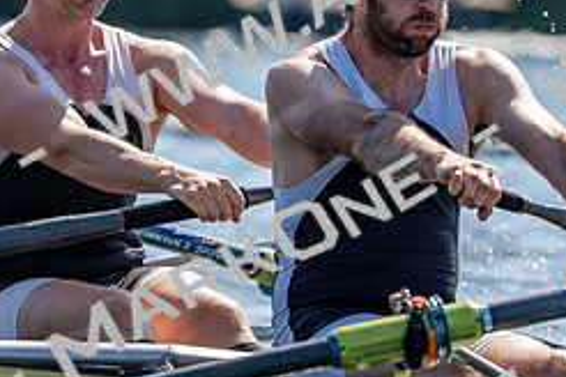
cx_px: 368
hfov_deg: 2.8
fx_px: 11681
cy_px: 146
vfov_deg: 1.9
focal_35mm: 743
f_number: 6.3
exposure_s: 1/2000
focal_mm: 315
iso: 400
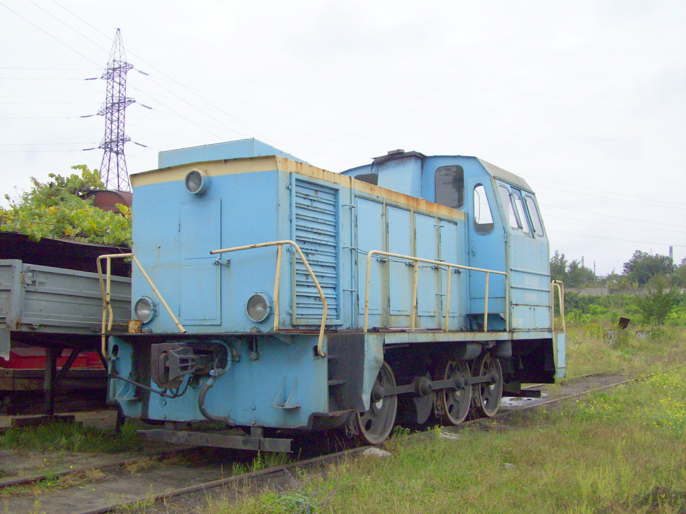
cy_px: 257
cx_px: 343
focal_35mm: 42
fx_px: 832
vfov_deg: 34.3
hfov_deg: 44.8
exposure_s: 1/400
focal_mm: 7.1
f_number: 3.4
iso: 80
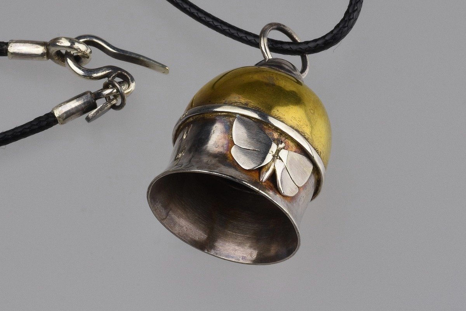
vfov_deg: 15.2
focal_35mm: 90
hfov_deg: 22.6
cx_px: 233
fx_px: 1165
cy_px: 156
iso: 125
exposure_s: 1/15
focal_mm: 60
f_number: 36
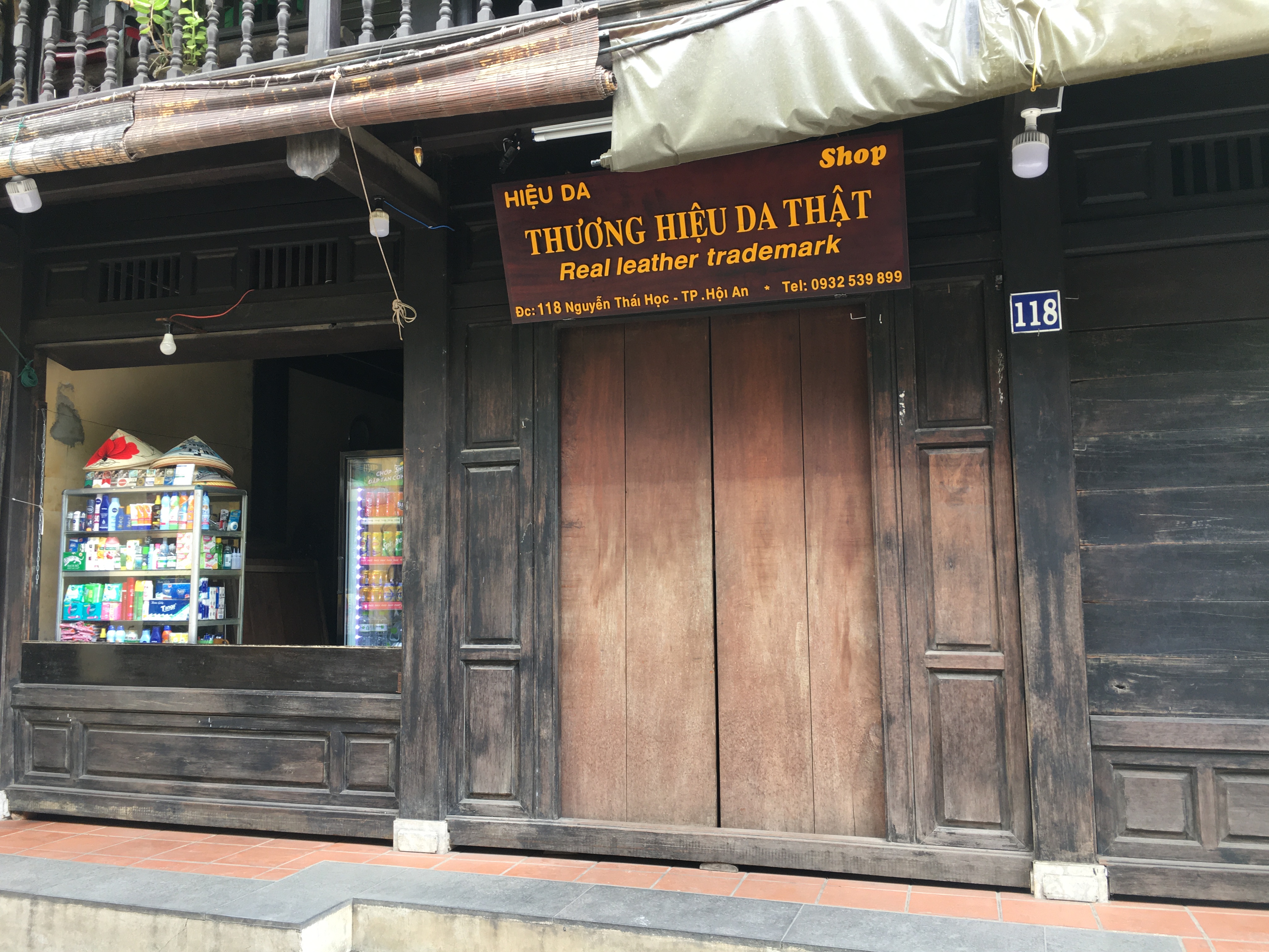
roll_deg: +0.3
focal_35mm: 29
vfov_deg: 48.2
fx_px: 1063
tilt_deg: +6.8
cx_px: 634
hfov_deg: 61.7
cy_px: 476
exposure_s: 1/50
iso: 32
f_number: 2.2
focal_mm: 4.15
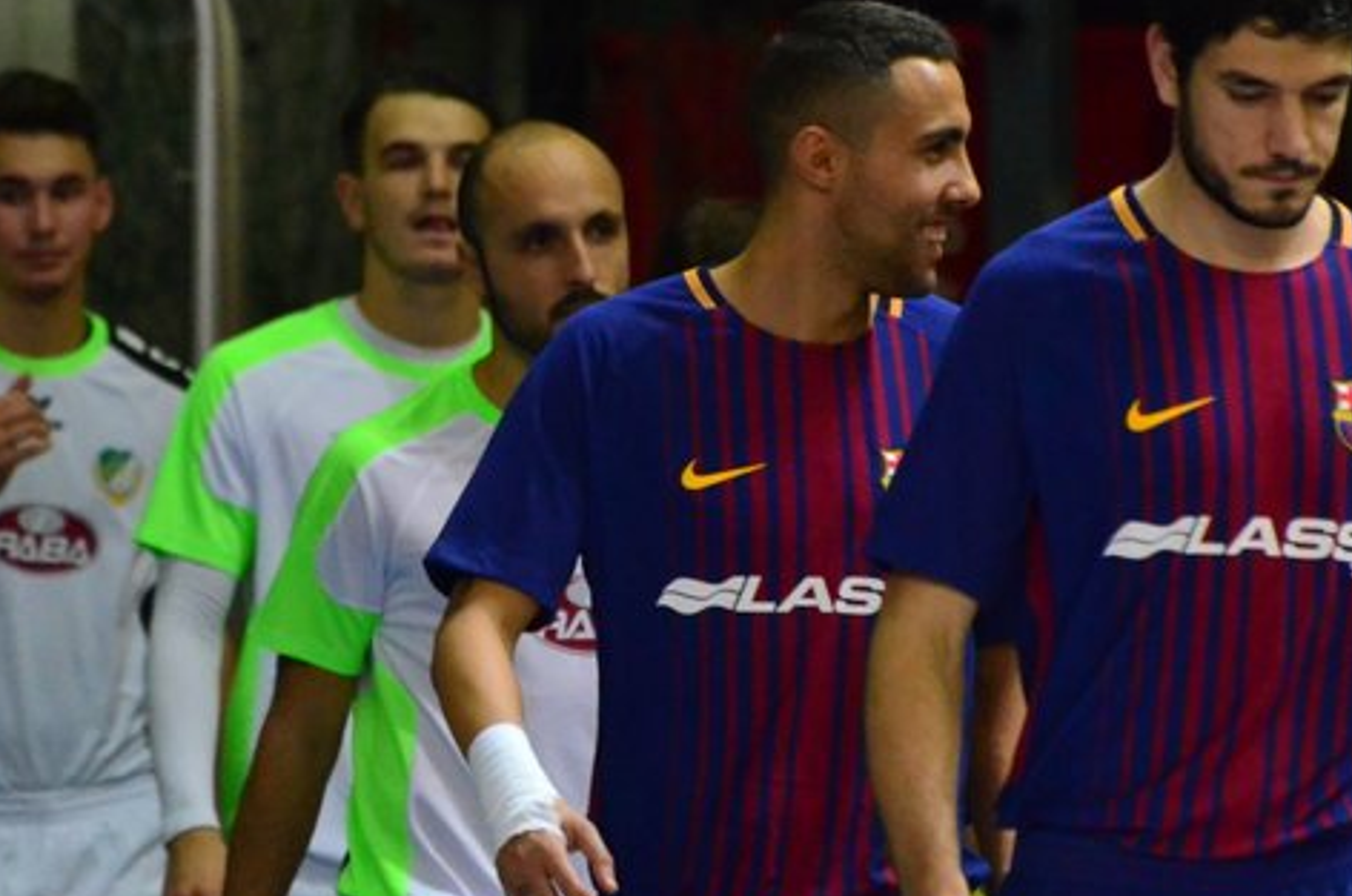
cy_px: 504
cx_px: 475
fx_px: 25719
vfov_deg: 2.0
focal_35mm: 686
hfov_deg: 3.0
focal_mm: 270
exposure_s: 1/400
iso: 6400
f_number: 6.3
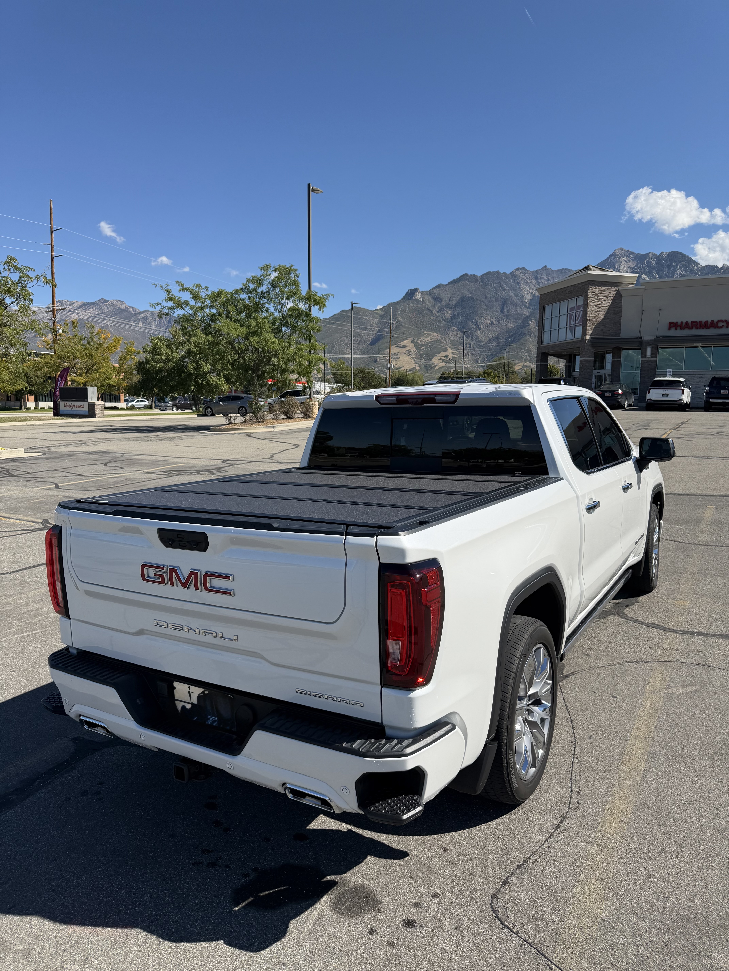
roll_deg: -2.1
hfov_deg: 56.8
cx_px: 364
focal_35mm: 24
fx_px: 674
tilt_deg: -6.8
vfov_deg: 71.6
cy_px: 486
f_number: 1.78
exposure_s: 1/4975
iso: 80
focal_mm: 6.76
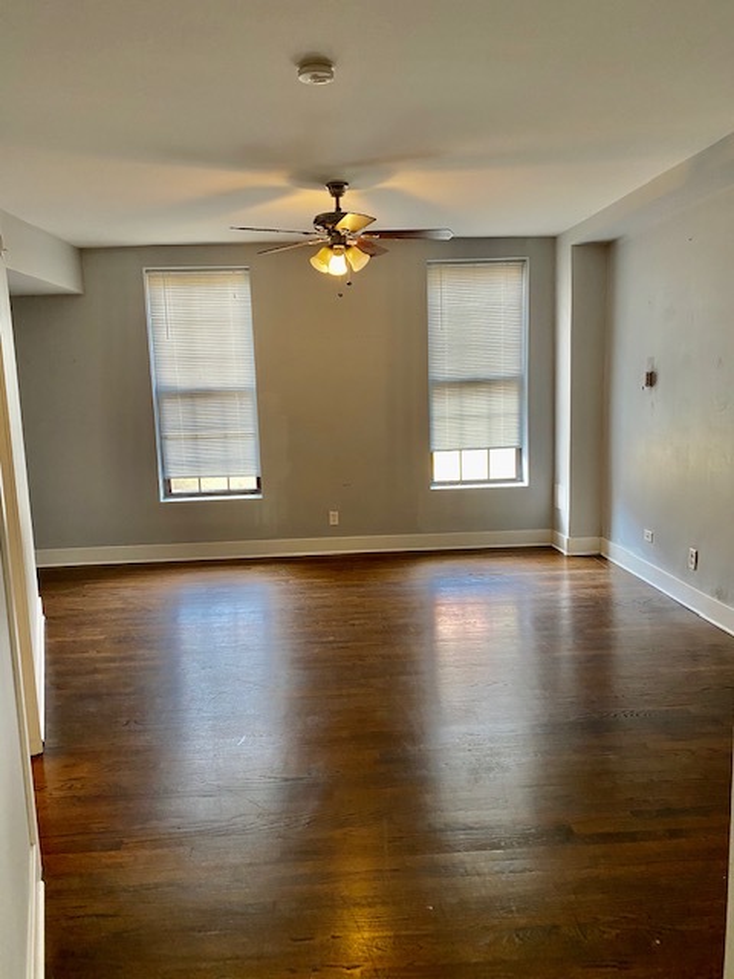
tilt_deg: -5.1
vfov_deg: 67.3
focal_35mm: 26
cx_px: 367
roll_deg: +0.9
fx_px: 735
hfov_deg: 53.1
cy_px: 490
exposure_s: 1/60
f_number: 1.8
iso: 160
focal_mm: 4.25
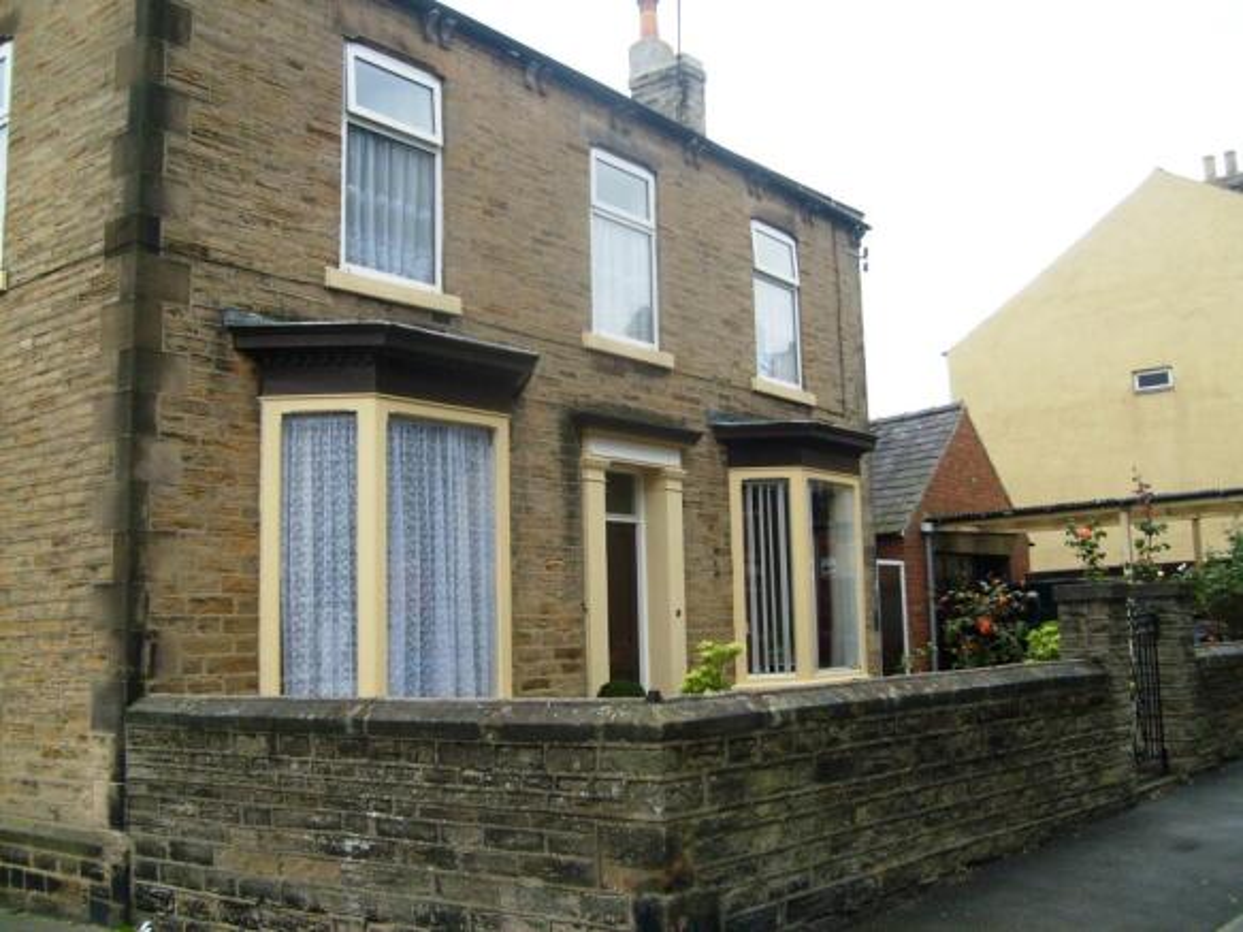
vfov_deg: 40.7
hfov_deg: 52.6
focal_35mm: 35
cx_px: 622
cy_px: 466
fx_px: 1257
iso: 80
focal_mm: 5.8
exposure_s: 1/90
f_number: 7.1
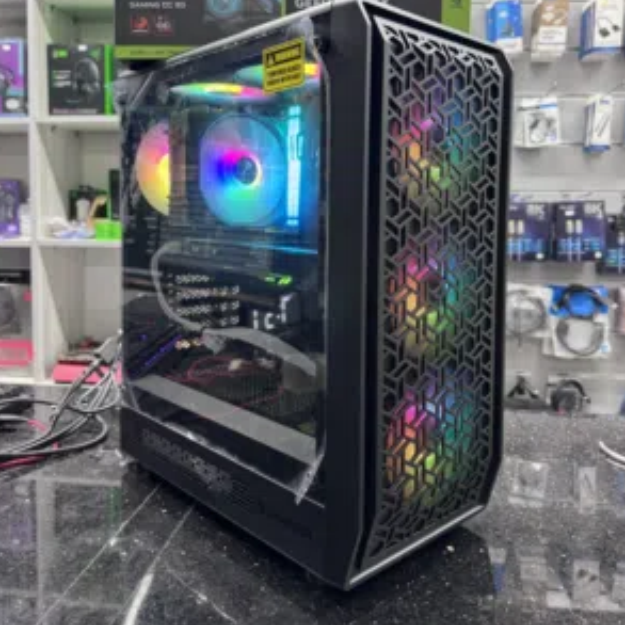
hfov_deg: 55.6
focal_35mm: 29
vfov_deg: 55.2
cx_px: 314
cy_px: 250
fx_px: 592
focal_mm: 6.76
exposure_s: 1/50
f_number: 1.78
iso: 250
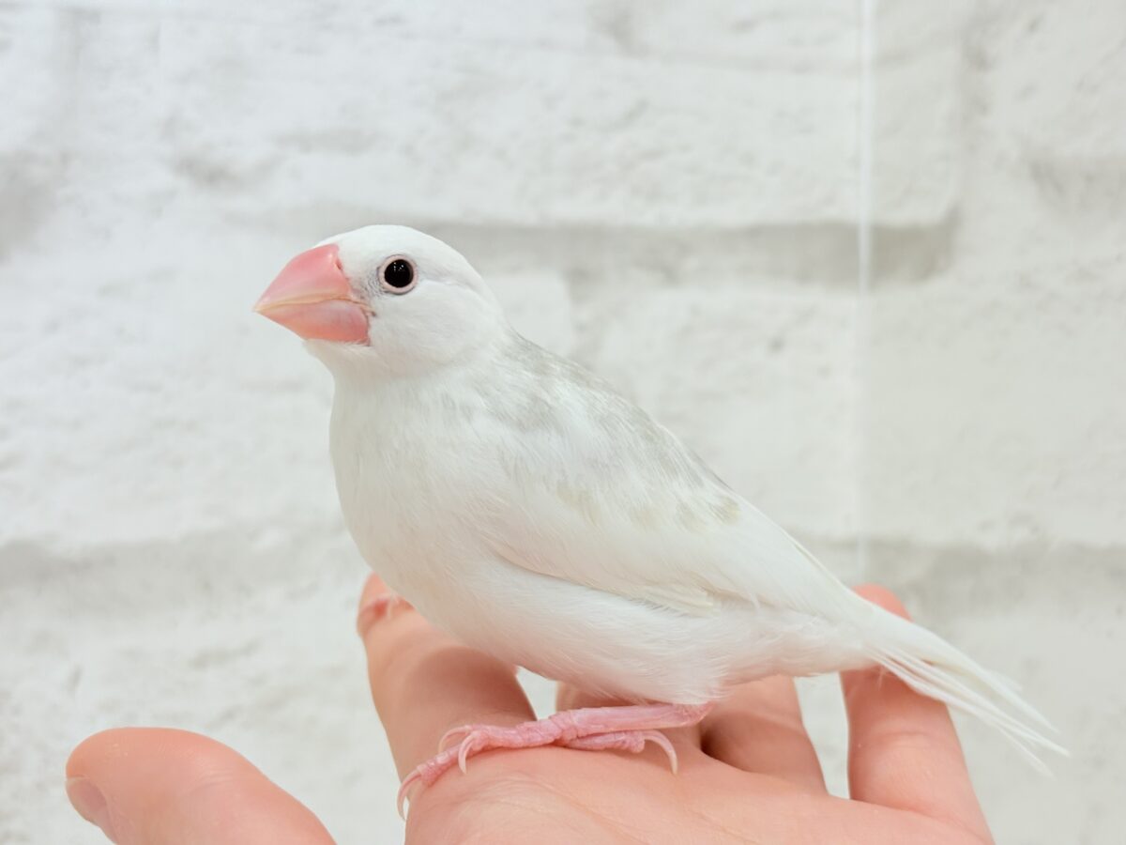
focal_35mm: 52
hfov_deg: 36.8
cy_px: 422
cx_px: 563
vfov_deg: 28.0
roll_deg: +0.3
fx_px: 1691
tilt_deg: +2.2
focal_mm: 5.96
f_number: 1.6
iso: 64
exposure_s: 1/100
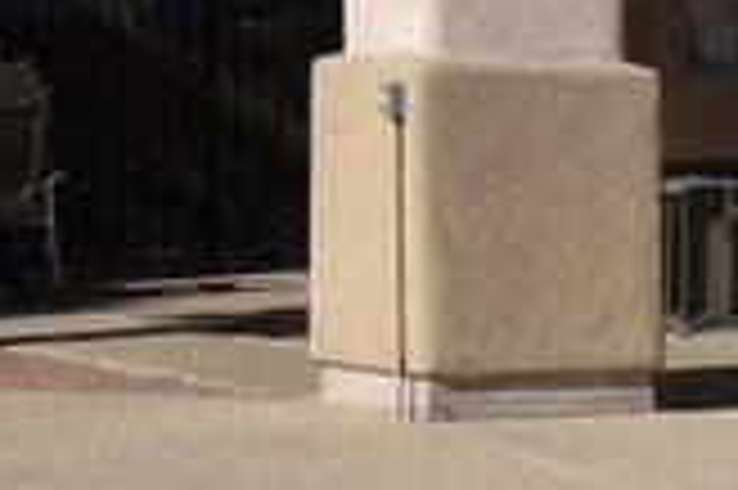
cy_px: 425
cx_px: 2196
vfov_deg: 7.2
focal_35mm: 191
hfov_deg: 8.9
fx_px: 3912
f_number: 16
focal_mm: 29
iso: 800
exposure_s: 1/1000
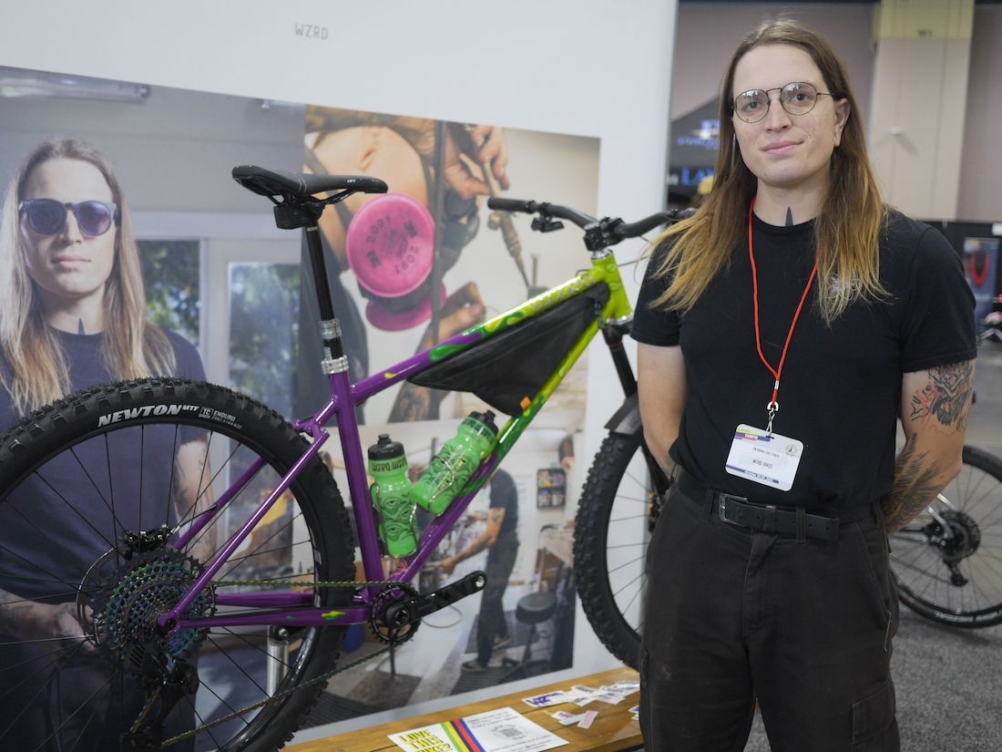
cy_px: 376
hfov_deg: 46.8
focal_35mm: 40
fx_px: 1158
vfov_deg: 36.0
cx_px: 501
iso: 640
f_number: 1.7
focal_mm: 20
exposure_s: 1/125
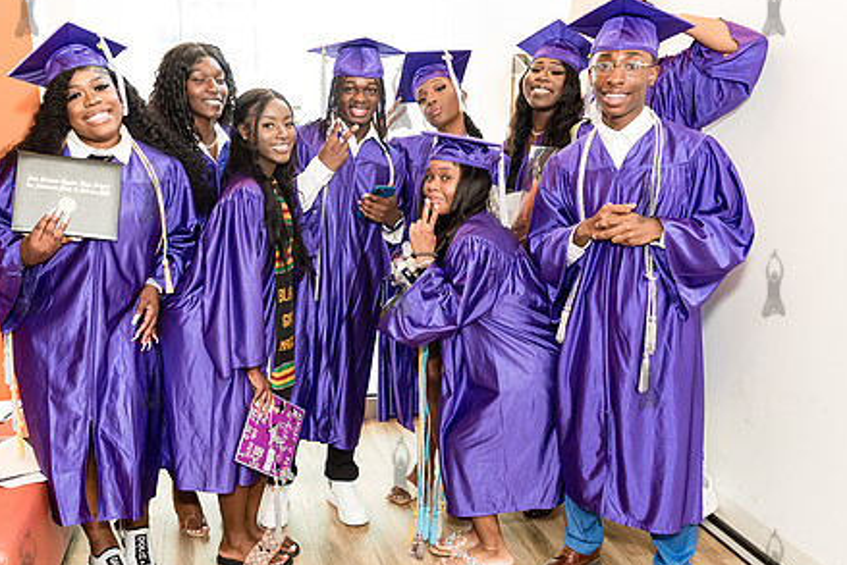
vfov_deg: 38.9
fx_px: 800
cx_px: 359
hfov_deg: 55.5
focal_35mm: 34
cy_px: 294
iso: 2000
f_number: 3.5
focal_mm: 24
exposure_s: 1/200
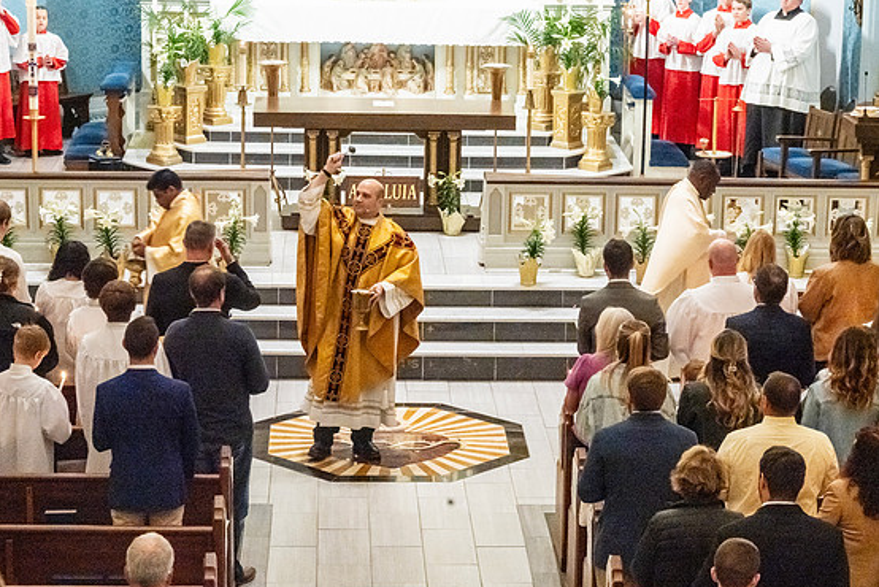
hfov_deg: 21.0
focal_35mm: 97
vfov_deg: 14.1
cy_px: 339
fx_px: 2370
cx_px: 475
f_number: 13
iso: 5000
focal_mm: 79
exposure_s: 1/60
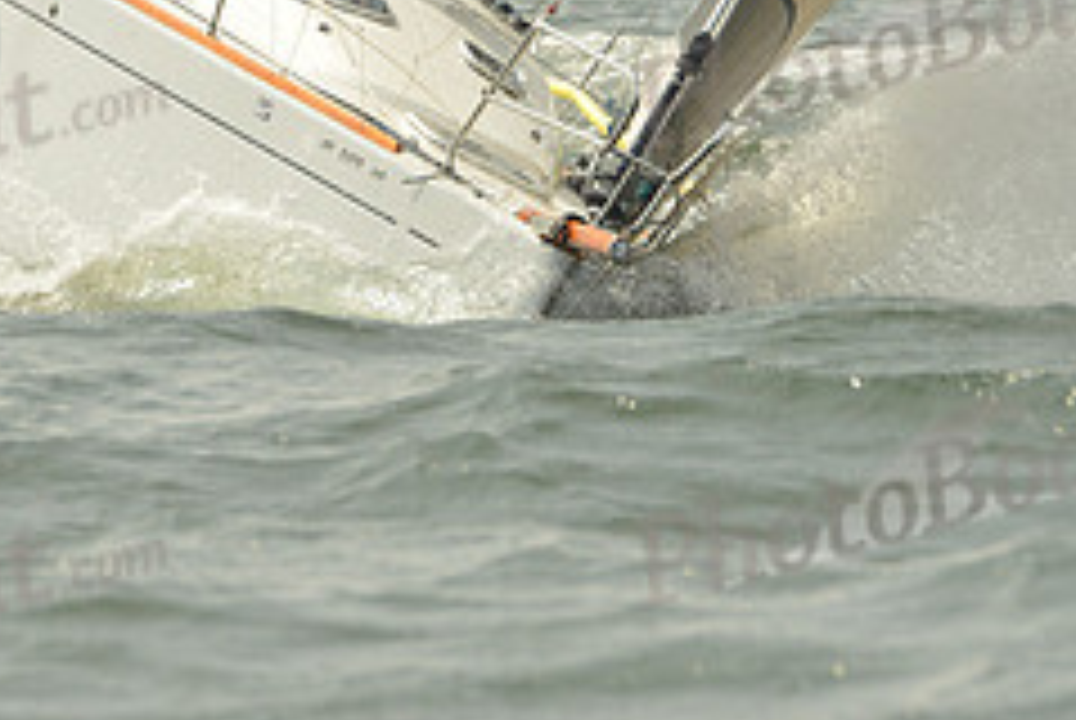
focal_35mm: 485
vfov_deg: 2.8
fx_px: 14514
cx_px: 405
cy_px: -137
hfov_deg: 4.2
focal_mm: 200
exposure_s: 1/1250
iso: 320
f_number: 8
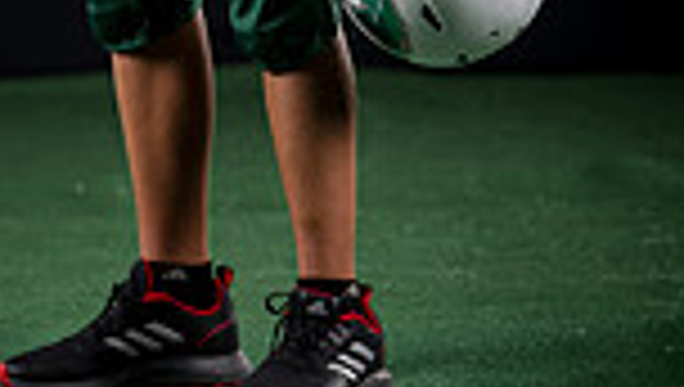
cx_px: 238
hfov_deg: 6.9
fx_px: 5685
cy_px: -400
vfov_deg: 3.9
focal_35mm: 313
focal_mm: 101
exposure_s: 1/125
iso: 200
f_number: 2.8
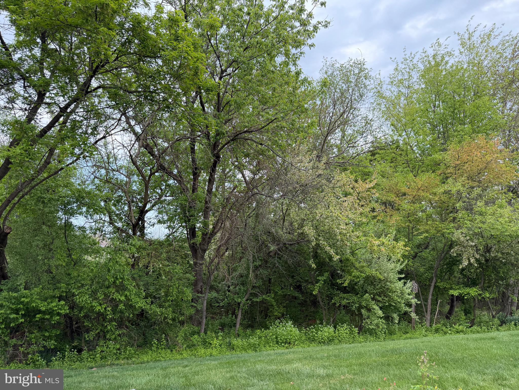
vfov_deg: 56.8
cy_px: 195
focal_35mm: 24
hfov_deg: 71.6
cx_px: 260
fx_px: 360
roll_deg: +0.7
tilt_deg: +8.5
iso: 100
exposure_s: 1/1060
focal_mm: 6.76
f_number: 1.78
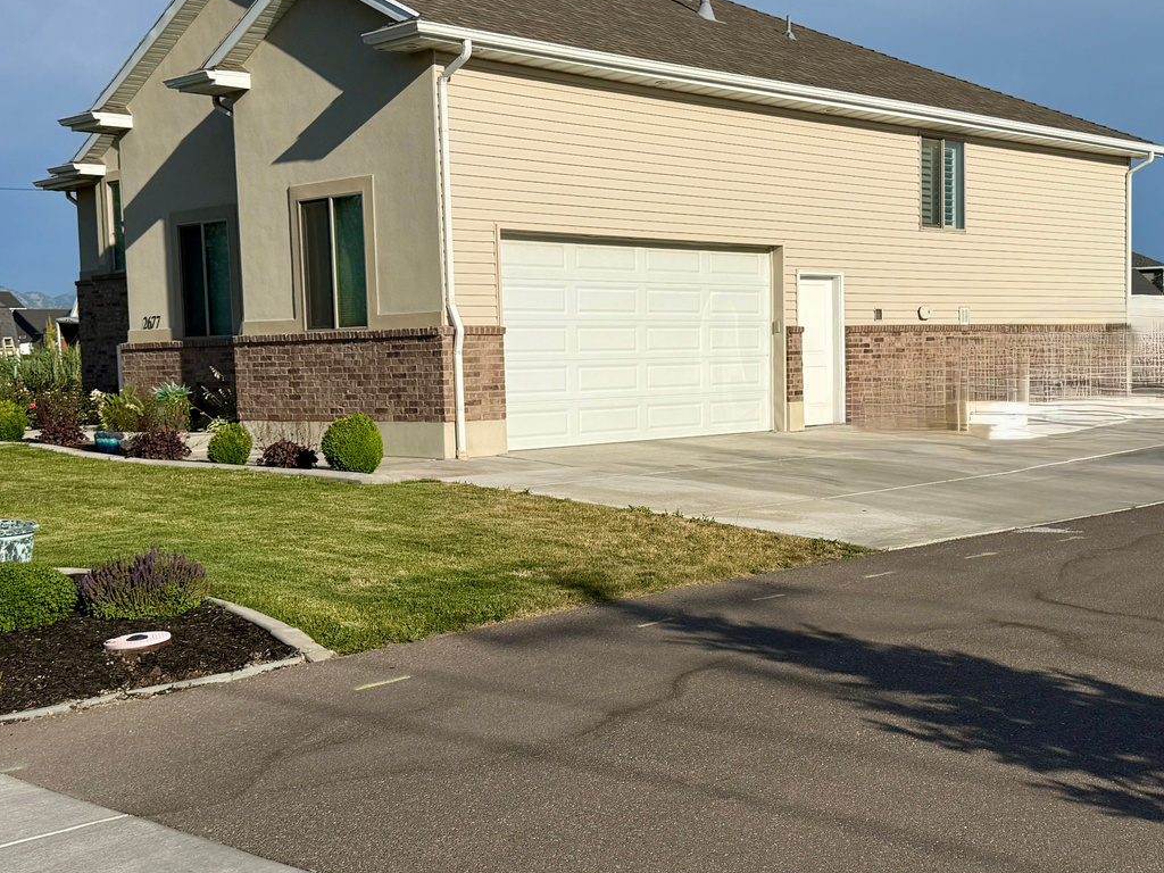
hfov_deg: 39.6
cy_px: 464
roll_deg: +1.6
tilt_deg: -2.3
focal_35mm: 48
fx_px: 1614
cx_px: 673
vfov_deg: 30.3
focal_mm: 6.76
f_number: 1.78
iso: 80
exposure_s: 1/8130
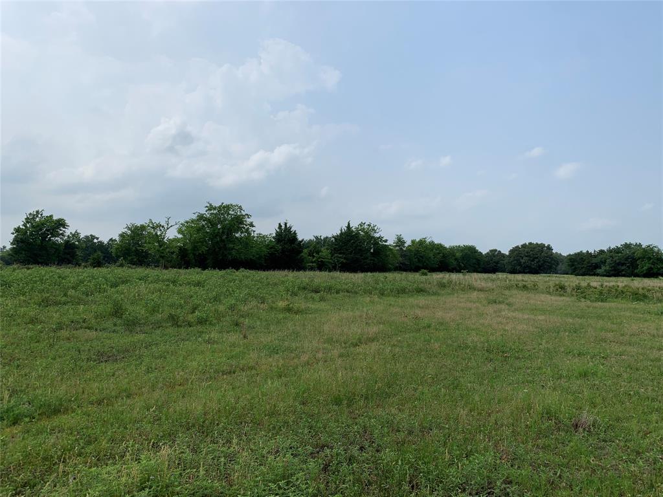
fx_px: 498
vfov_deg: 53.1
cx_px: 332
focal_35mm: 26
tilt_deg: +0.4
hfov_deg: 67.3
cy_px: 248
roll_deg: -0.9
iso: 25
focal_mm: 4.25
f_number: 1.8
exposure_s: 1/4673
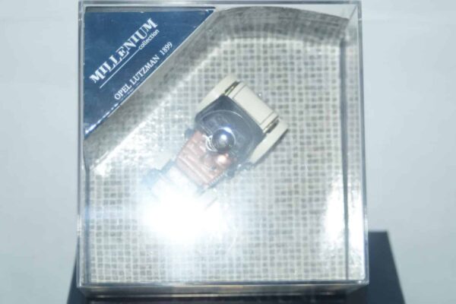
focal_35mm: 90
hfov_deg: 22.6
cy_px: 152
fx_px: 1140
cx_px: 228
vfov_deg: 15.2
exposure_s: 1/60
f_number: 5.6
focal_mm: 60
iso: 500
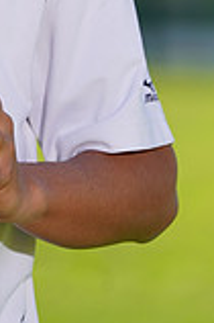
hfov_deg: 1.0
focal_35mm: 1314
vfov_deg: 1.6
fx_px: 11741
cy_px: -182
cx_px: -144
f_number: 7.1
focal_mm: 358
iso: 64
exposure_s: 1/200
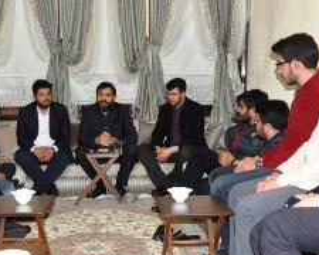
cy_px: 142
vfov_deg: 25.8
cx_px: 106
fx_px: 556
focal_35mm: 59
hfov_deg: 31.7
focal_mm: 21
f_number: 6.3
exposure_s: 1/60
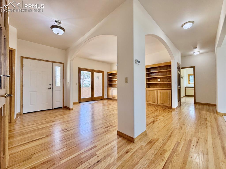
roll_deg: -0.8
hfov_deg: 102.1
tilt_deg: +1.7
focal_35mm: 14
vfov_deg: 85.6
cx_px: 113
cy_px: 84
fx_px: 91
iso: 125
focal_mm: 2.22
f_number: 2.2
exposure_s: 1/120
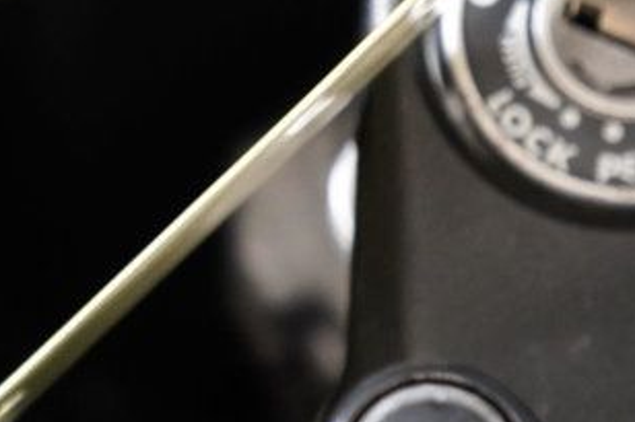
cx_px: 1043
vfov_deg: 3.9
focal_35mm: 349
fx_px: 6152
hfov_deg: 5.8
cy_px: 355
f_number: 7.1
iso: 5000
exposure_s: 1/60
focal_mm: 105
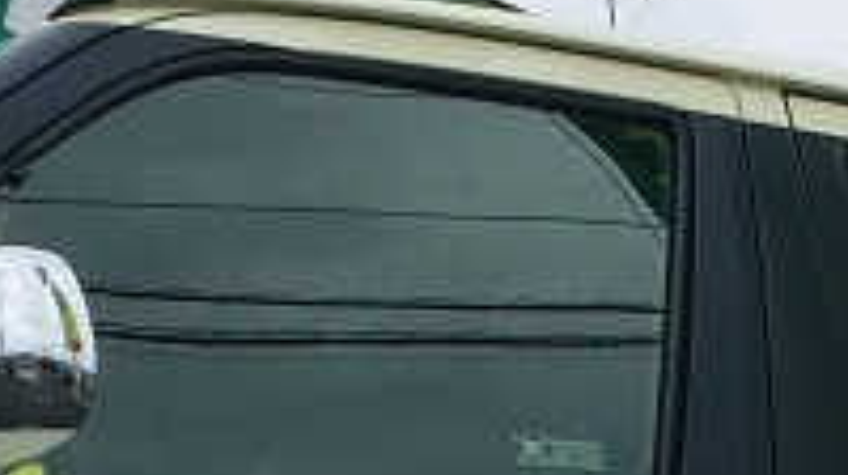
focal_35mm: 155
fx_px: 3482
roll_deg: +2.2
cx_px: 695
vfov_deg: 7.5
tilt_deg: +3.8
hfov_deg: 13.8
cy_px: 948
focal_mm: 4.15
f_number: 2.2
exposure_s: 1/1582
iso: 32
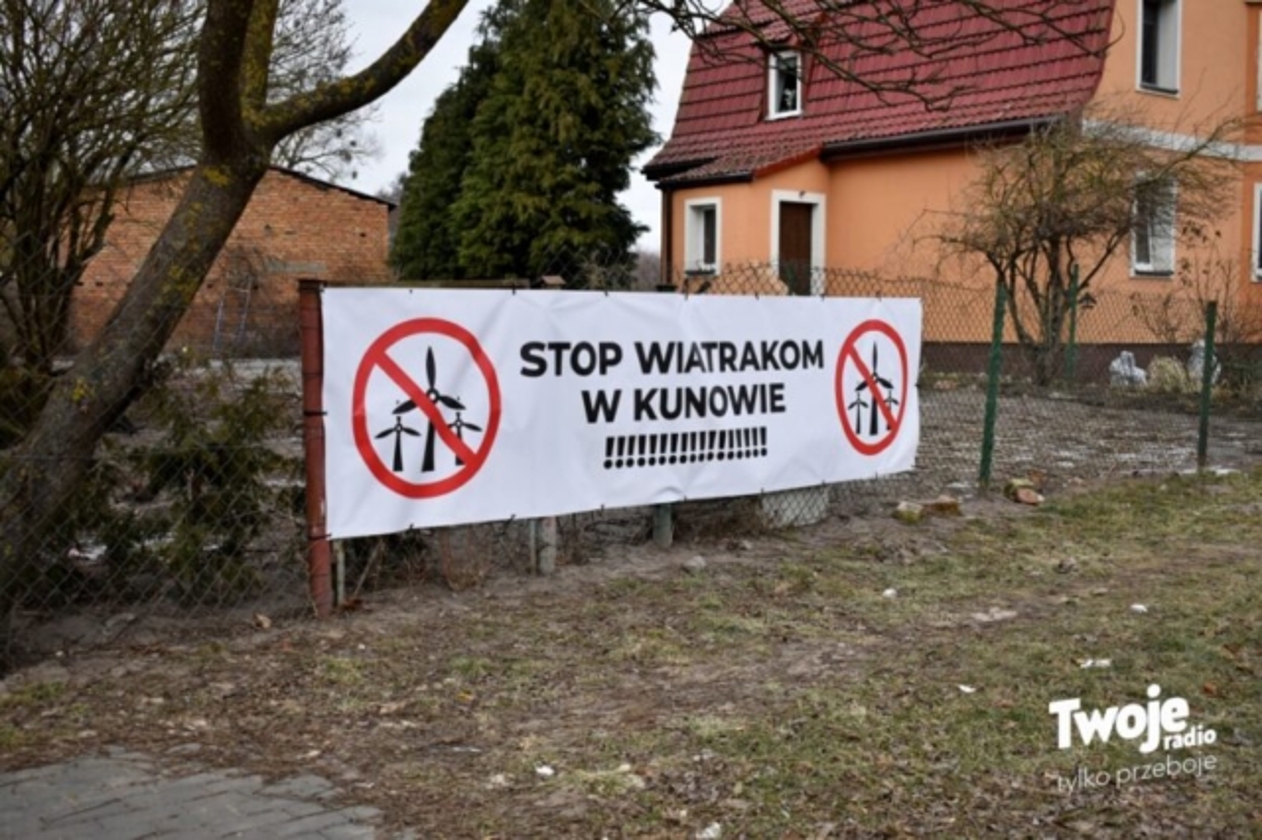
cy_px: 420
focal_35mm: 40
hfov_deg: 47.9
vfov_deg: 33.0
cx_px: 631
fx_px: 1419
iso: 400
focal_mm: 27
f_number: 4.5
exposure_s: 1/1250
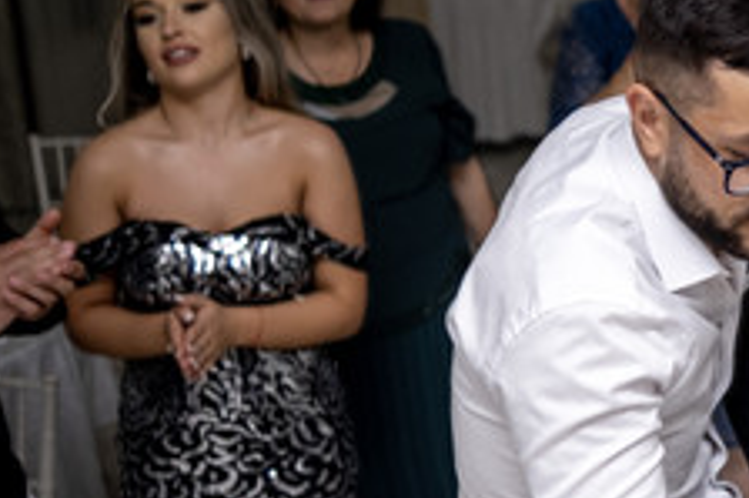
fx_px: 2079
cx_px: 1000
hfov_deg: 18.8
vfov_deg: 13.6
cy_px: 326
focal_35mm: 100
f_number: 1.6
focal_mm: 23
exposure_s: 1/160
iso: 640
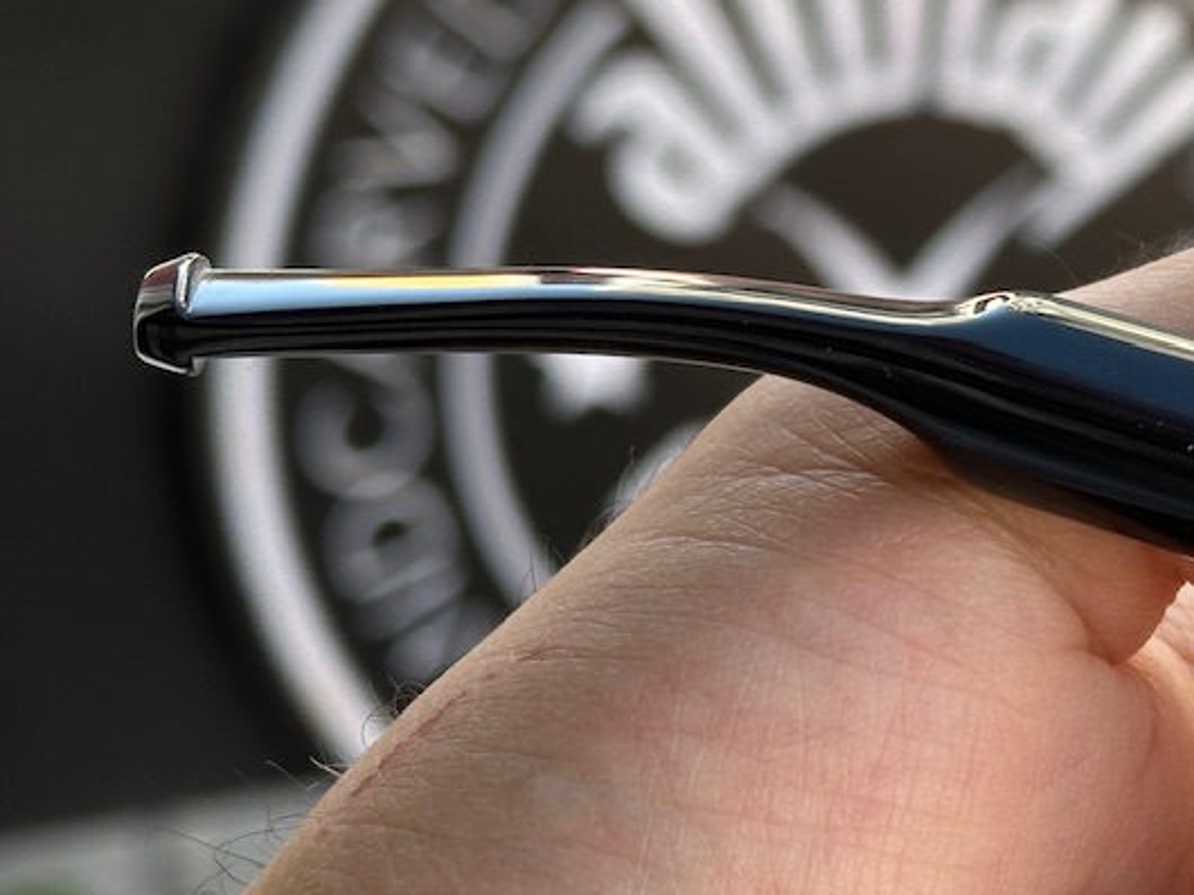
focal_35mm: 116
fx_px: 3999
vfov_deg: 12.8
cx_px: 1316
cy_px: 428
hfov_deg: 16.5
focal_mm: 6.86
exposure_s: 1/433
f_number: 1.78
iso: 64
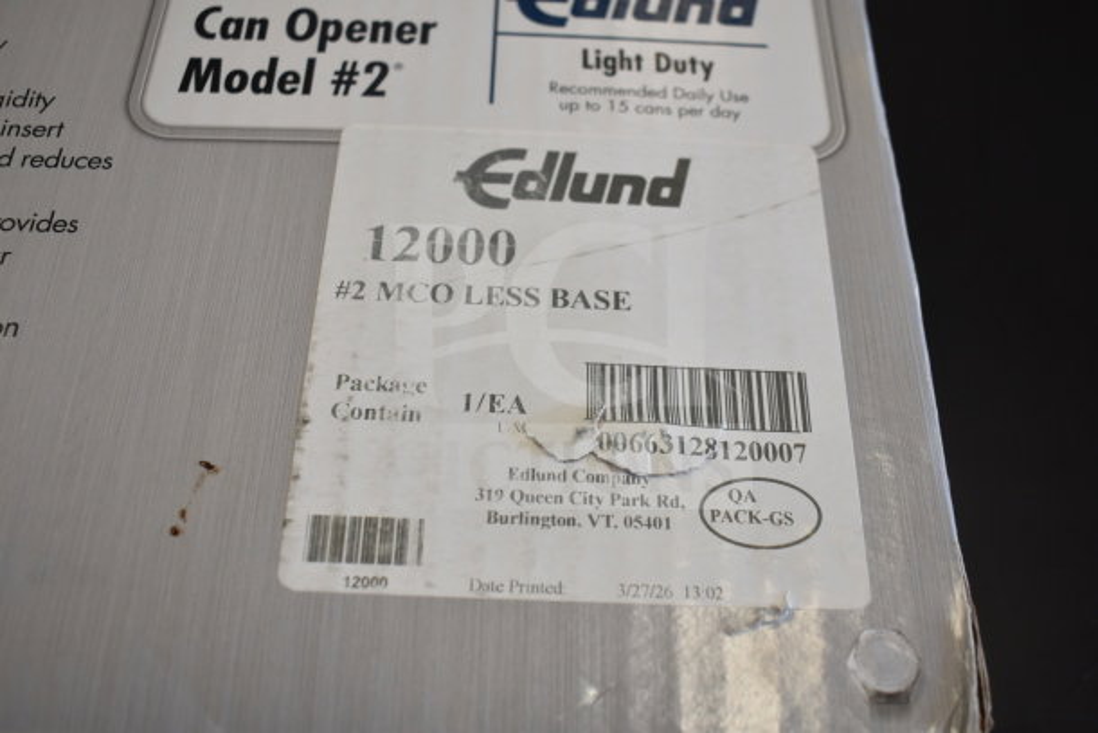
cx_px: 549
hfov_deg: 53.1
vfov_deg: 36.9
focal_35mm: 36
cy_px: 366
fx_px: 1098
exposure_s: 1/40
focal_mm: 24
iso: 250
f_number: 3.8
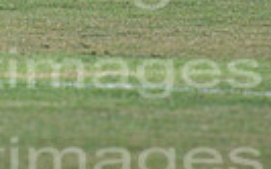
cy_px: -60
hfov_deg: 1.6
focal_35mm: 1335
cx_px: -26
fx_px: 9856
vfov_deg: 1.0
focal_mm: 200
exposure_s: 1/800
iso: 1250
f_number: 2.8
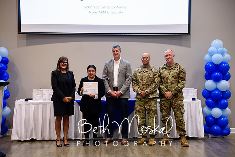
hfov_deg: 28.8
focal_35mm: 70
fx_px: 457
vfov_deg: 19.5
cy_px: 78
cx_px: 118
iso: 1000
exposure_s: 1/160
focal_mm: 70
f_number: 2.8
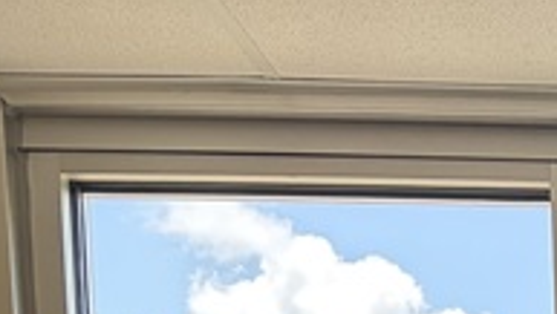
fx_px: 2218
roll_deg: -0.6
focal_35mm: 150
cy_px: 1322
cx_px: 1068
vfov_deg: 6.4
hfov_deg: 12.7
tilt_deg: -8.2
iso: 50
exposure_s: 1/185
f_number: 1.6
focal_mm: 5.96
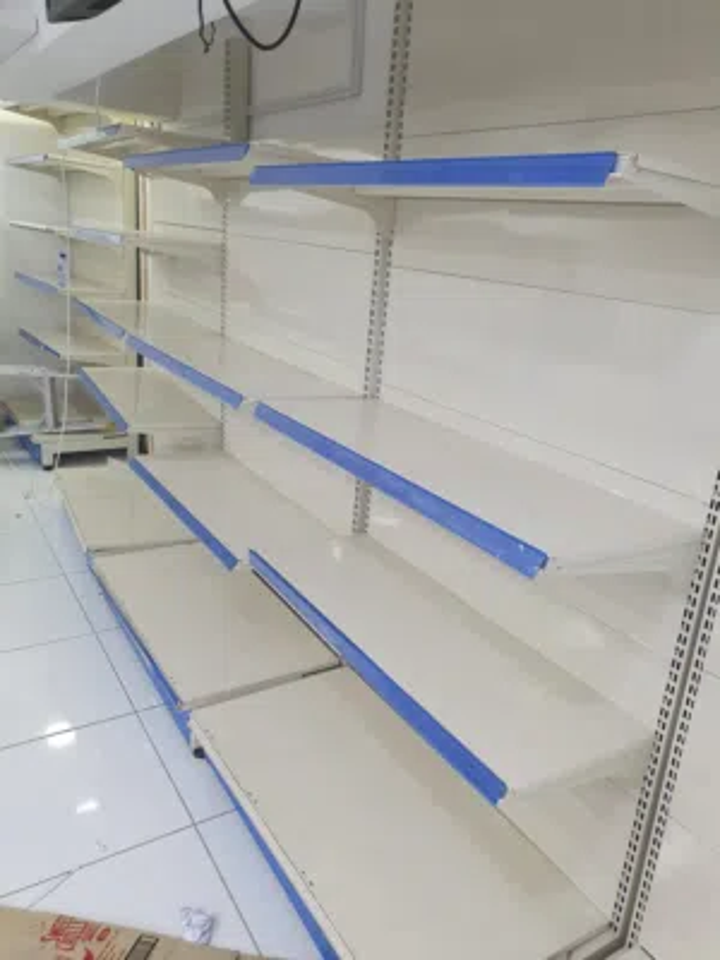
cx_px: 360
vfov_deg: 67.3
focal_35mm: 26
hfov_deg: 53.1
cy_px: 480
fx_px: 721
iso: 320
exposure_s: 1/100
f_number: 2.4
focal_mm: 4.32
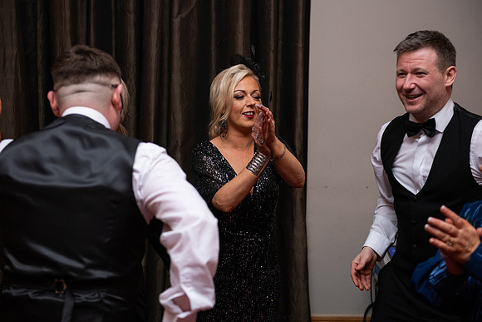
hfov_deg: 34.5
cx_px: 241
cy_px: 161
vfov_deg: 23.4
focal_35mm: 58
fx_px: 777
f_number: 3.5
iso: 1250
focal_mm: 58
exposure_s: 1/160
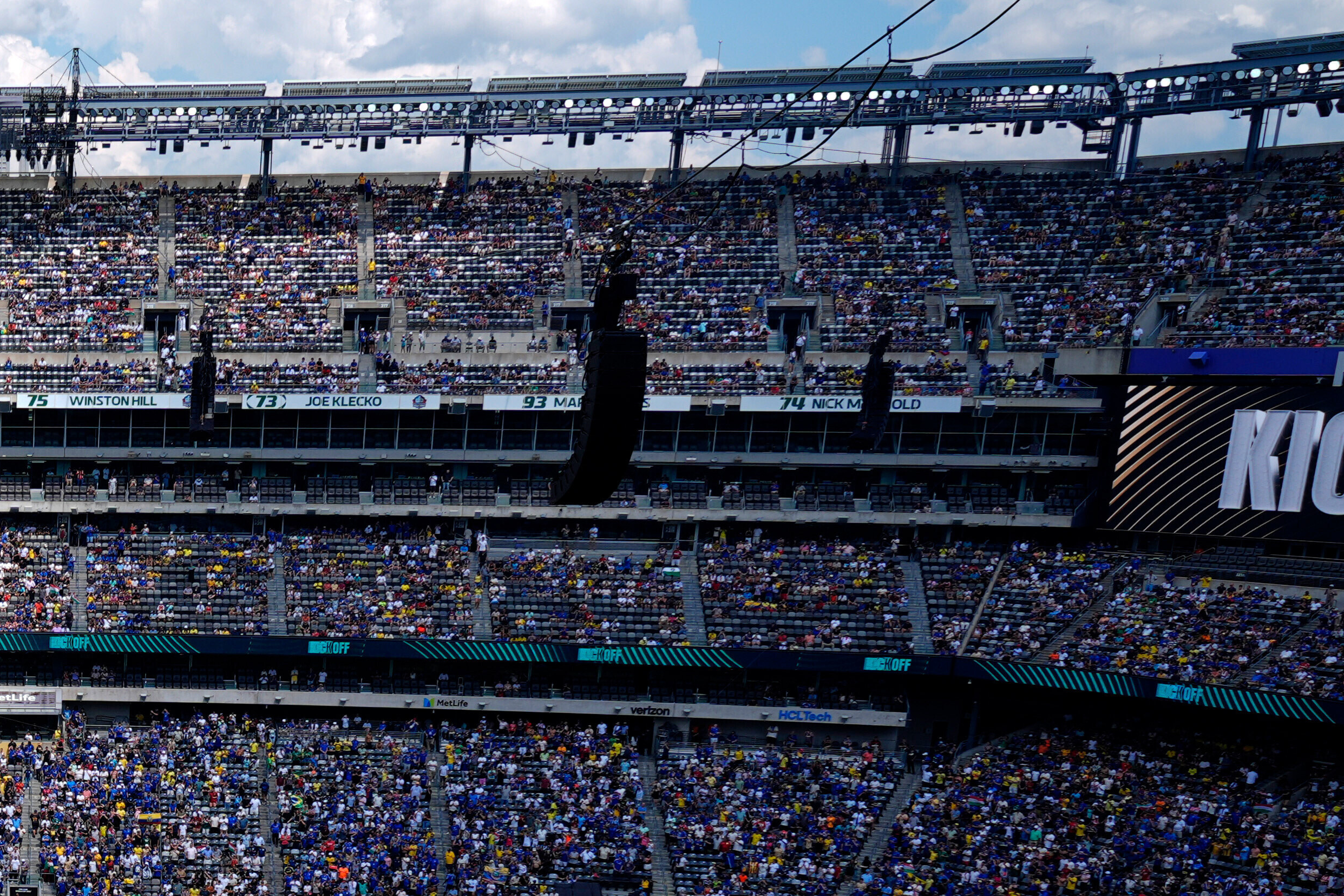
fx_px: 2165
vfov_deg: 22.0
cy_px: 1009
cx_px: -223
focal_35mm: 58
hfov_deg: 30.0
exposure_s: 1/1000
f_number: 5.6
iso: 200
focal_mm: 24
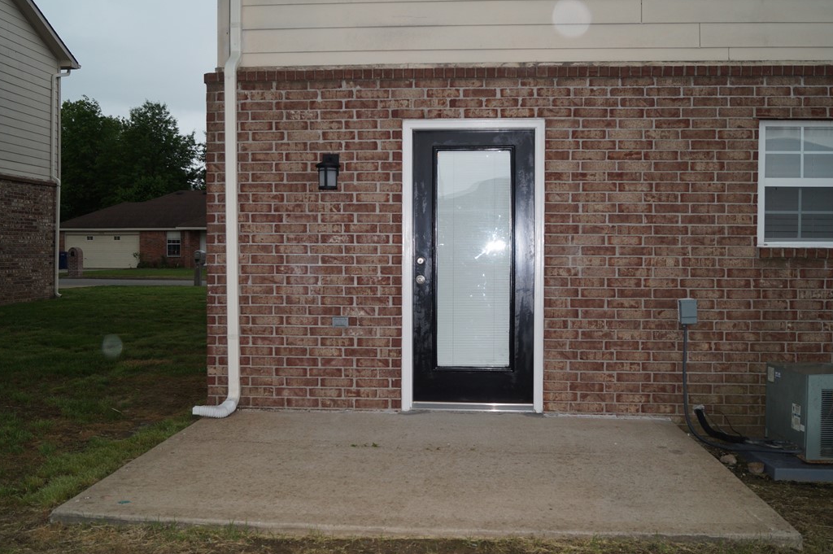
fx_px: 809
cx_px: 420
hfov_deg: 54.5
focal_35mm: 35
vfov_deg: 37.8
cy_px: 277
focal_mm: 22
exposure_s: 1/160
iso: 250
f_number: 4
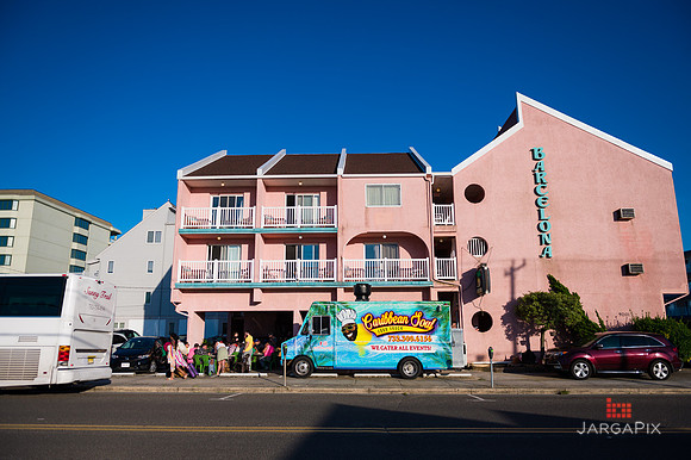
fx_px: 460
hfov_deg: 73.8
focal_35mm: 24
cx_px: 346
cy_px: 230
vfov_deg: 53.1
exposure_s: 1/5000
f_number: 3.2
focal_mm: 24
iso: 100
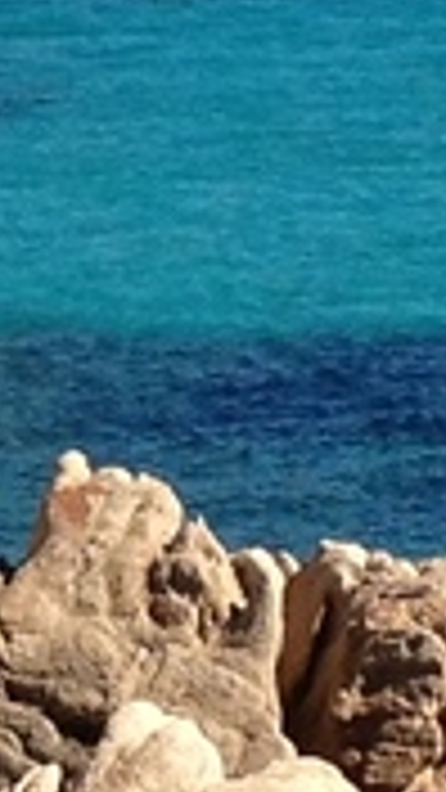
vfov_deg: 6.2
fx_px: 7295
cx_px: -315
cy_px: 162
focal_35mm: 347
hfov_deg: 3.5
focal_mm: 4.28
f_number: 2.4
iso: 64
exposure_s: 1/2045
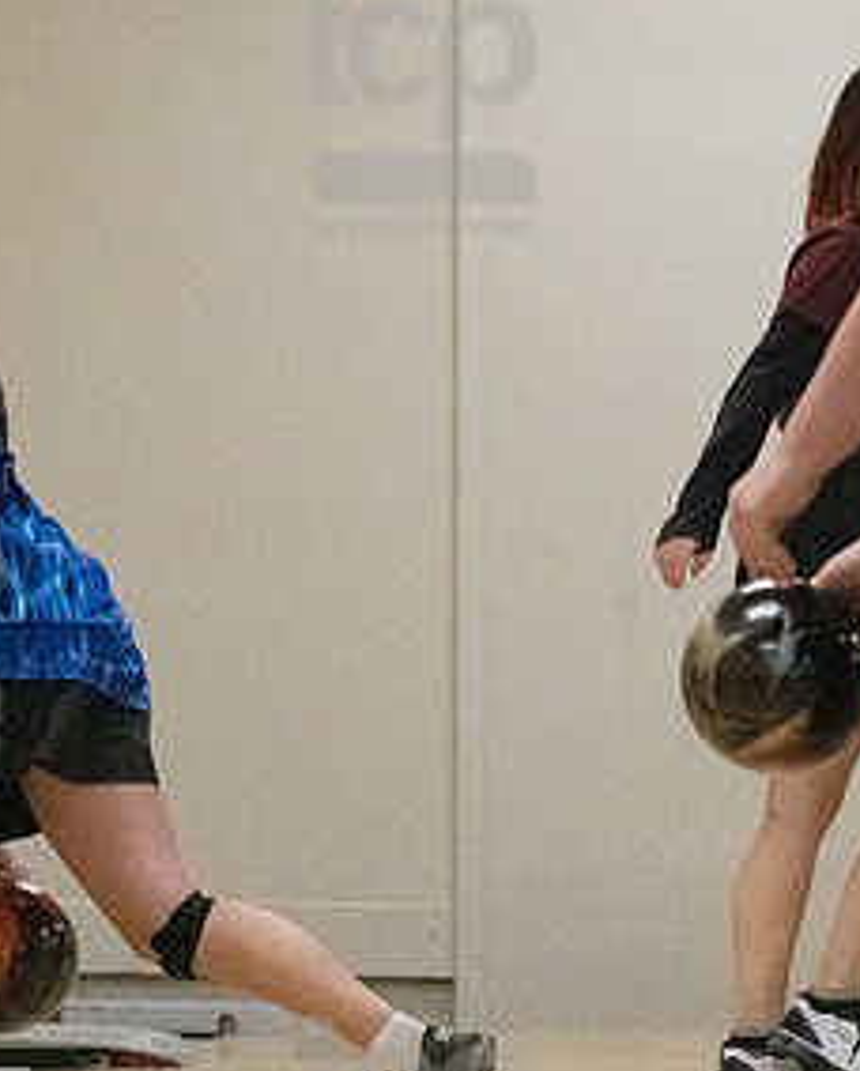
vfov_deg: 5.5
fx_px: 11112
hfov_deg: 4.4
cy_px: 622
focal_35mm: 350
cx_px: -113
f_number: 4
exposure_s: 1/1250
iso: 10000
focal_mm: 122
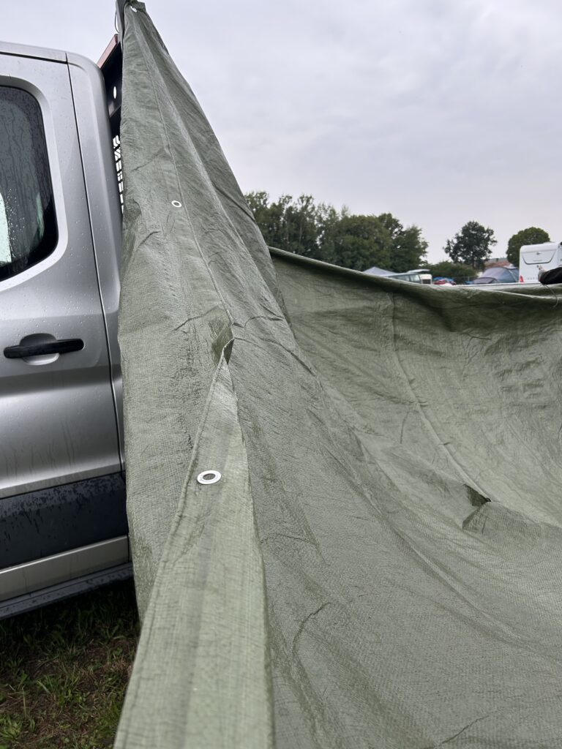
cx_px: 281
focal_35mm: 26
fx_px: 563
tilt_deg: -8.9
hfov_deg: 53.1
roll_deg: +2.5
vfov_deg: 67.3
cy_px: 374
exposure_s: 1/853
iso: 50
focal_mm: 5.7
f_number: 1.5
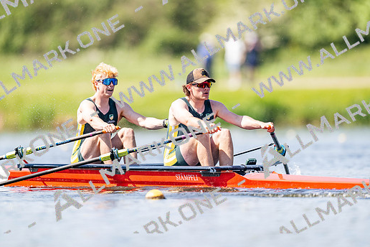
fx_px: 6937
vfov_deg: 2.0
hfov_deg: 3.1
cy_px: 110
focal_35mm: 675
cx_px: 199
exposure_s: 1/2500
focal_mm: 600
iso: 450
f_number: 4
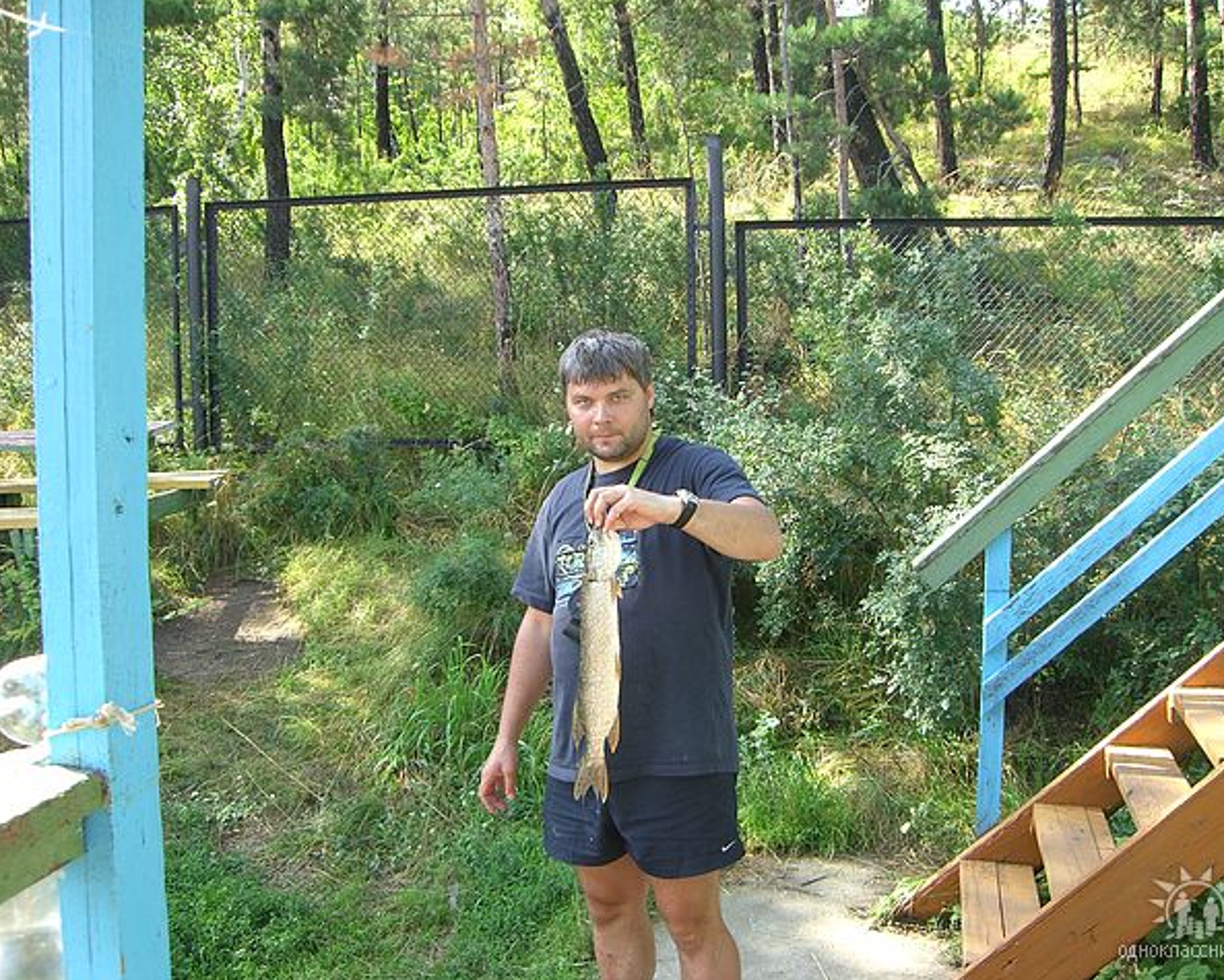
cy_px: 489
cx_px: 654
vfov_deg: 37.4
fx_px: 1450
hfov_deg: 45.7
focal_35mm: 40
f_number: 2.7
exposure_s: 1/125
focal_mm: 6.2
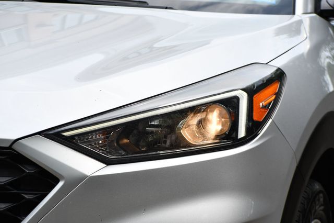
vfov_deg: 11.7
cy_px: 112
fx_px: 1085
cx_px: 167
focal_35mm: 117
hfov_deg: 17.5
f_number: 9
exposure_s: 1/320
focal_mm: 78
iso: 100
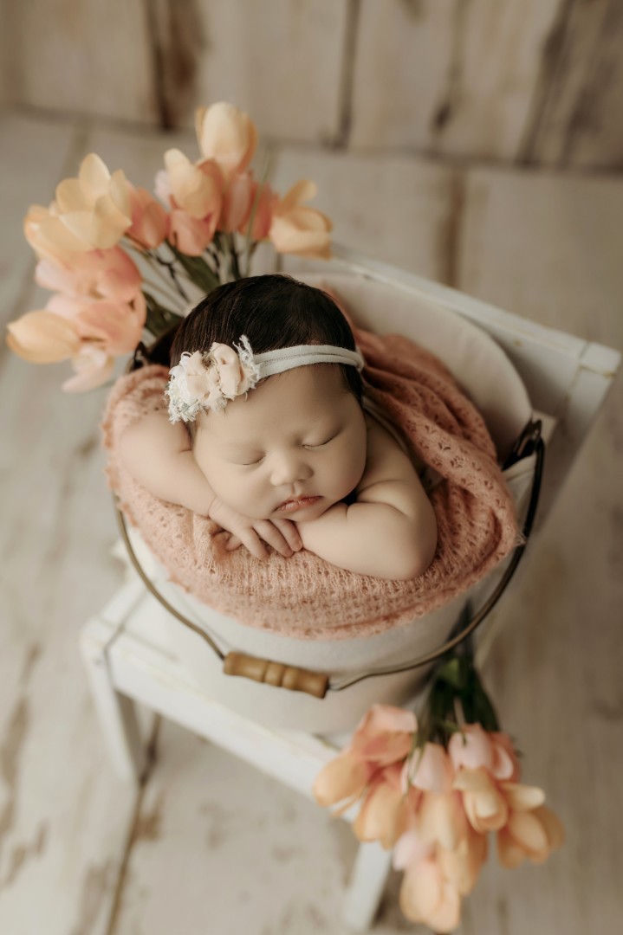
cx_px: 312
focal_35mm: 35
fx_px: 909
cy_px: 468
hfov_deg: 37.8
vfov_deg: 54.5
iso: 125
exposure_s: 1/200
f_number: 2.8
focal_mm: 35
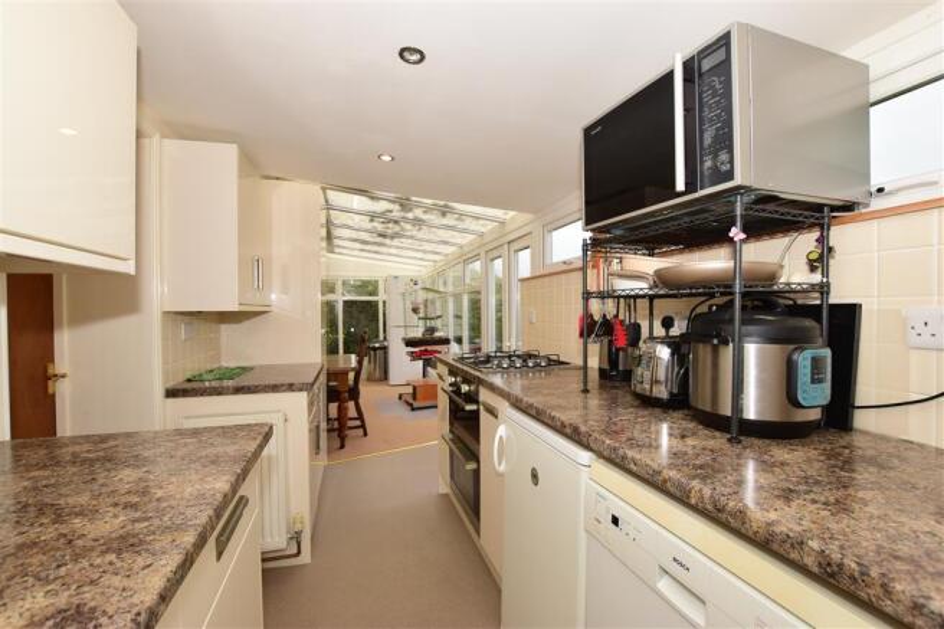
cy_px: 314
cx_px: 472
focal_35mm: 15
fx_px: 393
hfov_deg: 100.4
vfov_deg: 77.3
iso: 640
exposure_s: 1/200
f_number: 8
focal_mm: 10
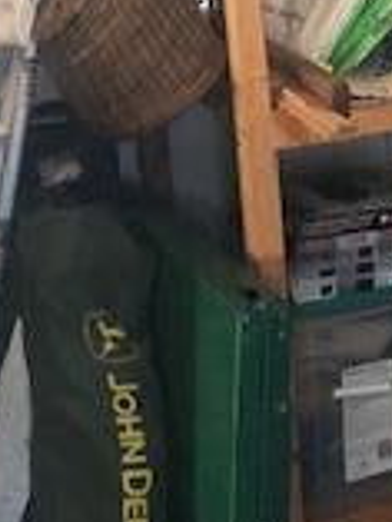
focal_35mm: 114
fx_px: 1719
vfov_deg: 17.1
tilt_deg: -14.8
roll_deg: +3.2
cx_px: 545
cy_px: 120
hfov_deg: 12.5
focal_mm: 3.99
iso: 100
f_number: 1.8
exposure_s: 1/11
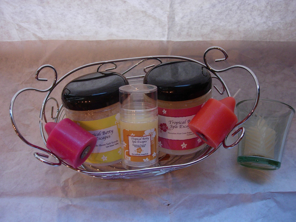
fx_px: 325
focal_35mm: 38
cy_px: 111
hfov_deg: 49.0
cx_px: 148
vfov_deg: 37.7
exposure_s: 1/17.4
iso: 200
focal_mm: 7.8
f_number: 2.8
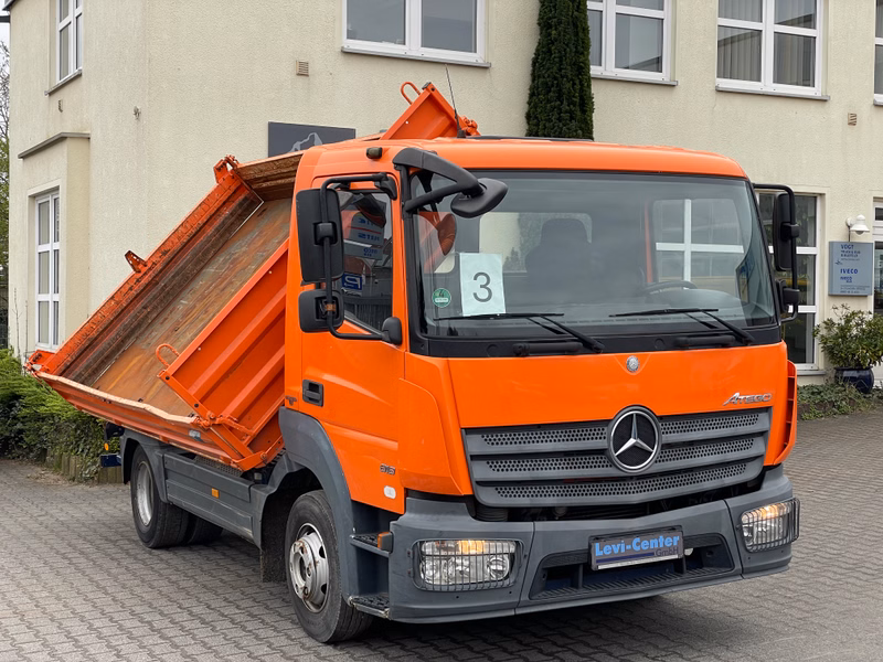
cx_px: 442
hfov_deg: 36.8
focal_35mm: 52
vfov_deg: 28.0
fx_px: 1326
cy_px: 331
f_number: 2
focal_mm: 6
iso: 25
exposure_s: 1/182
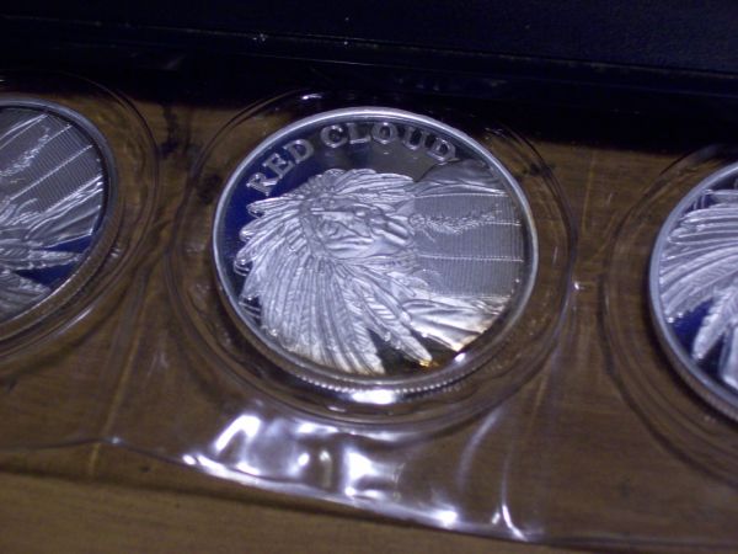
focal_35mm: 70
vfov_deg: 21.0
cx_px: 369
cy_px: 277
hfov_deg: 27.8
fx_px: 1492
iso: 160
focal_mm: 11.6
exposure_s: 1/41.2
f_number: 3.8
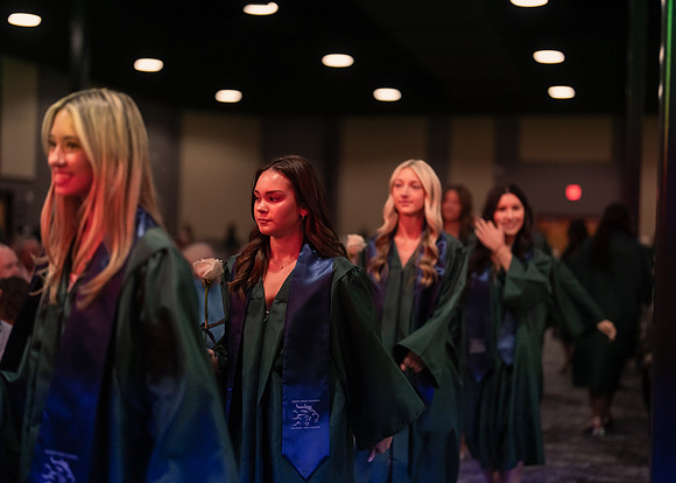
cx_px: 338
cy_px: 242
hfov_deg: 36.7
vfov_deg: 26.6
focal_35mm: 53
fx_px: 1019
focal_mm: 50
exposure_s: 1/500
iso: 1250
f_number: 1.2
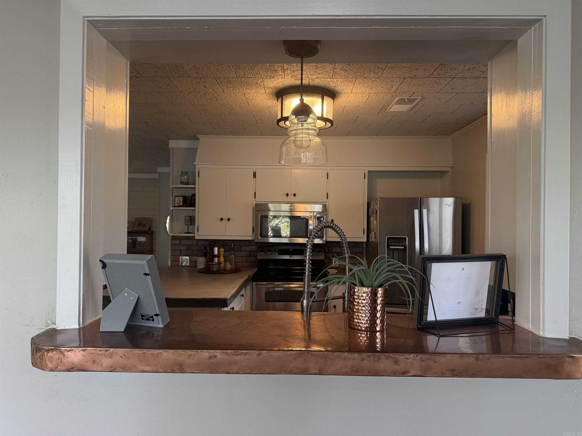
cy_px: 218
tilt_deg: +0.4
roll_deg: -0.8
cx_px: 291
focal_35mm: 24
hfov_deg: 71.6
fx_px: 404
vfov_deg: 56.8
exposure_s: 1/169
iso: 200
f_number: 1.78
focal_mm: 6.76
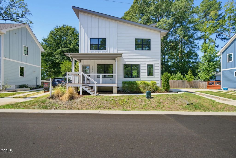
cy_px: 79
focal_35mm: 16
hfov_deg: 96.6
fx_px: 105
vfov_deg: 74.0
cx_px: 118
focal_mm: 16
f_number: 7.1
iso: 80
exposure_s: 1/40
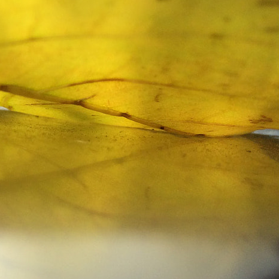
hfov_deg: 17.6
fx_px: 802
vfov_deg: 19.5
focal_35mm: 88
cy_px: 62
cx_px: -142
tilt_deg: -0.1
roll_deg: -3.3
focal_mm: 4.15
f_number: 2.2
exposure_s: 1/1466
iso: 32
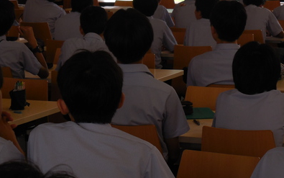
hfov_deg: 15.0
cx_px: 160
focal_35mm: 139
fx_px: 1076
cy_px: 14
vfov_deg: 9.4
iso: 140
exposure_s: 1/30
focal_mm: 14.5
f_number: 4.9
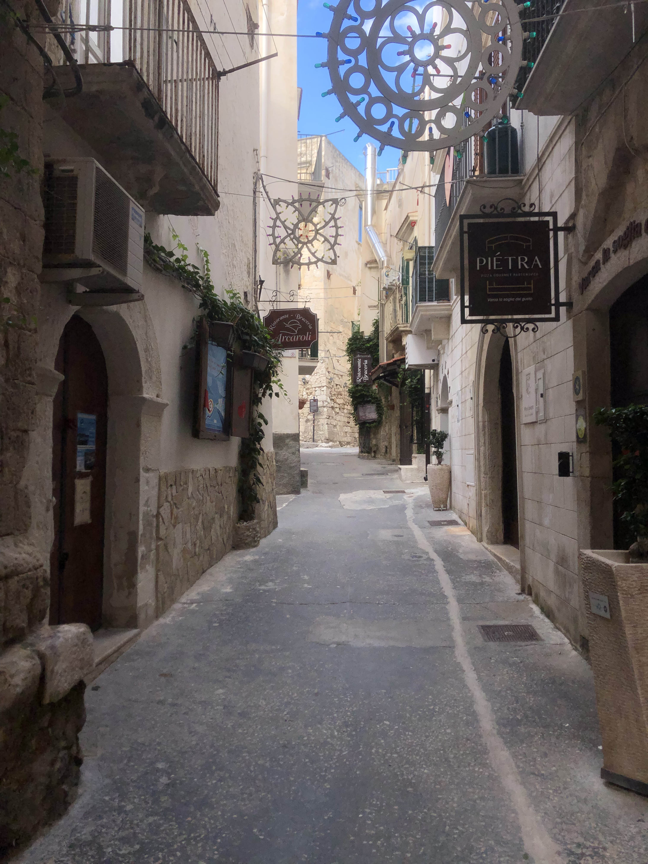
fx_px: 699
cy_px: 432
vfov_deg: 63.4
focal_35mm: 28
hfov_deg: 49.7
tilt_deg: +2.5
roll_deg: +0.2
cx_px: 324
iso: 20
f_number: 1.8
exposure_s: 1/615
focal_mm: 4
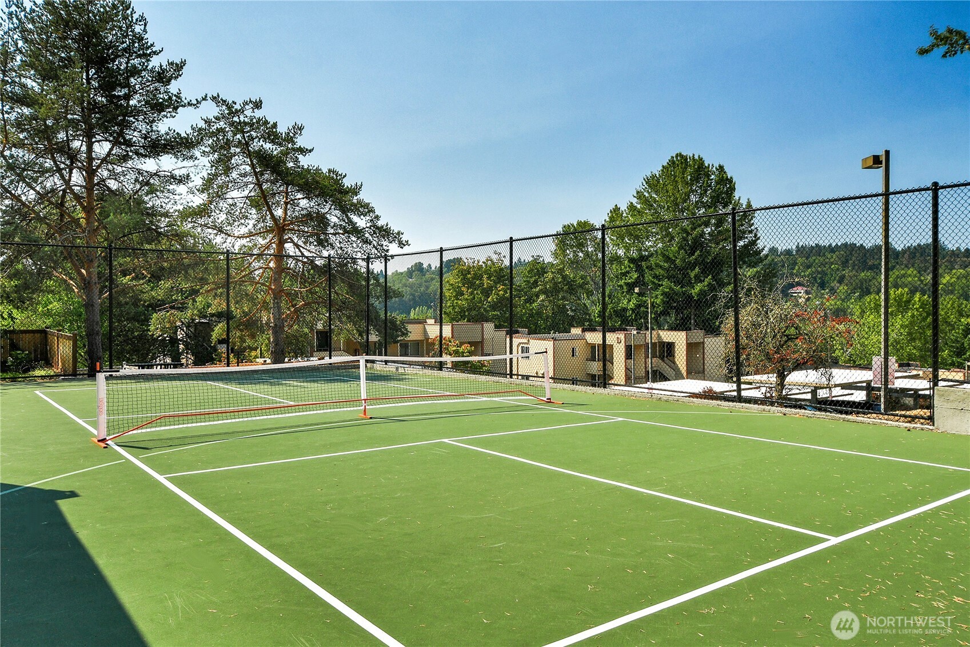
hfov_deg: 71.5
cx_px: 485
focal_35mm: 25
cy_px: 324
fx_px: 673
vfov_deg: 51.3
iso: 400
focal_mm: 17
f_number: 8
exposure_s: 1/180
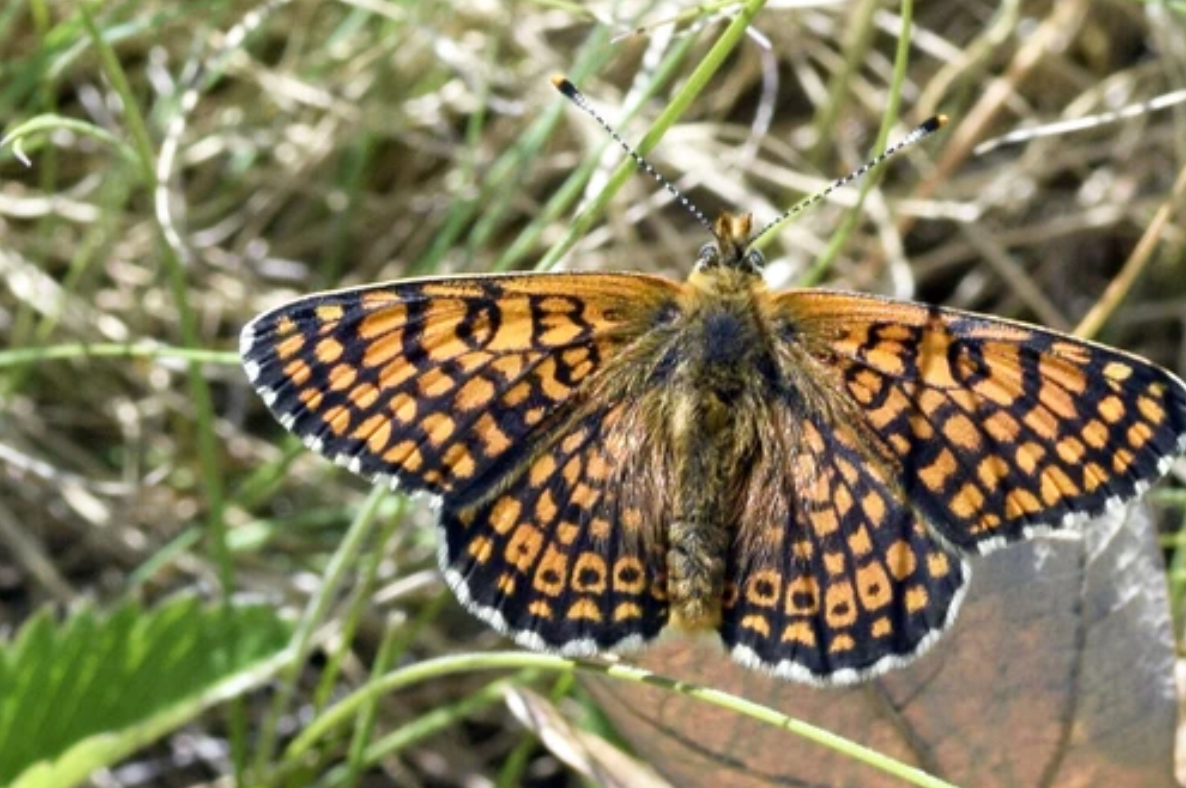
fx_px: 6702
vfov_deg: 6.7
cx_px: 647
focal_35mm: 204
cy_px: 326
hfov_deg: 10.1
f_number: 11
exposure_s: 1/320
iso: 400
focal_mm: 105
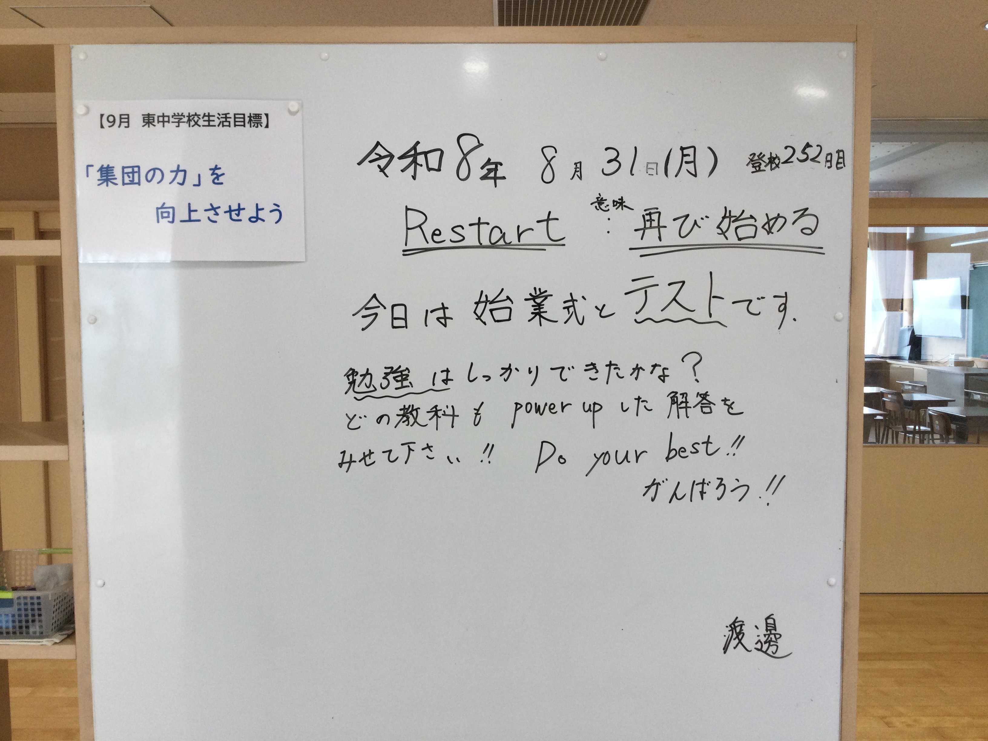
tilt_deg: -7.0
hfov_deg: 58.4
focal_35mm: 31
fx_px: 885
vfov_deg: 45.4
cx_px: 494
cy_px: 370
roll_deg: -0.9
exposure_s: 1/40
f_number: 2.4
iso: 25
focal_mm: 3.3
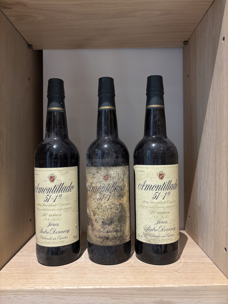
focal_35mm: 26
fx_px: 228
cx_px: 114
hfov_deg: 53.1
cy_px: 152
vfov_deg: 67.3
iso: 100
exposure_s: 1/50
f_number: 1.6
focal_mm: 5.96
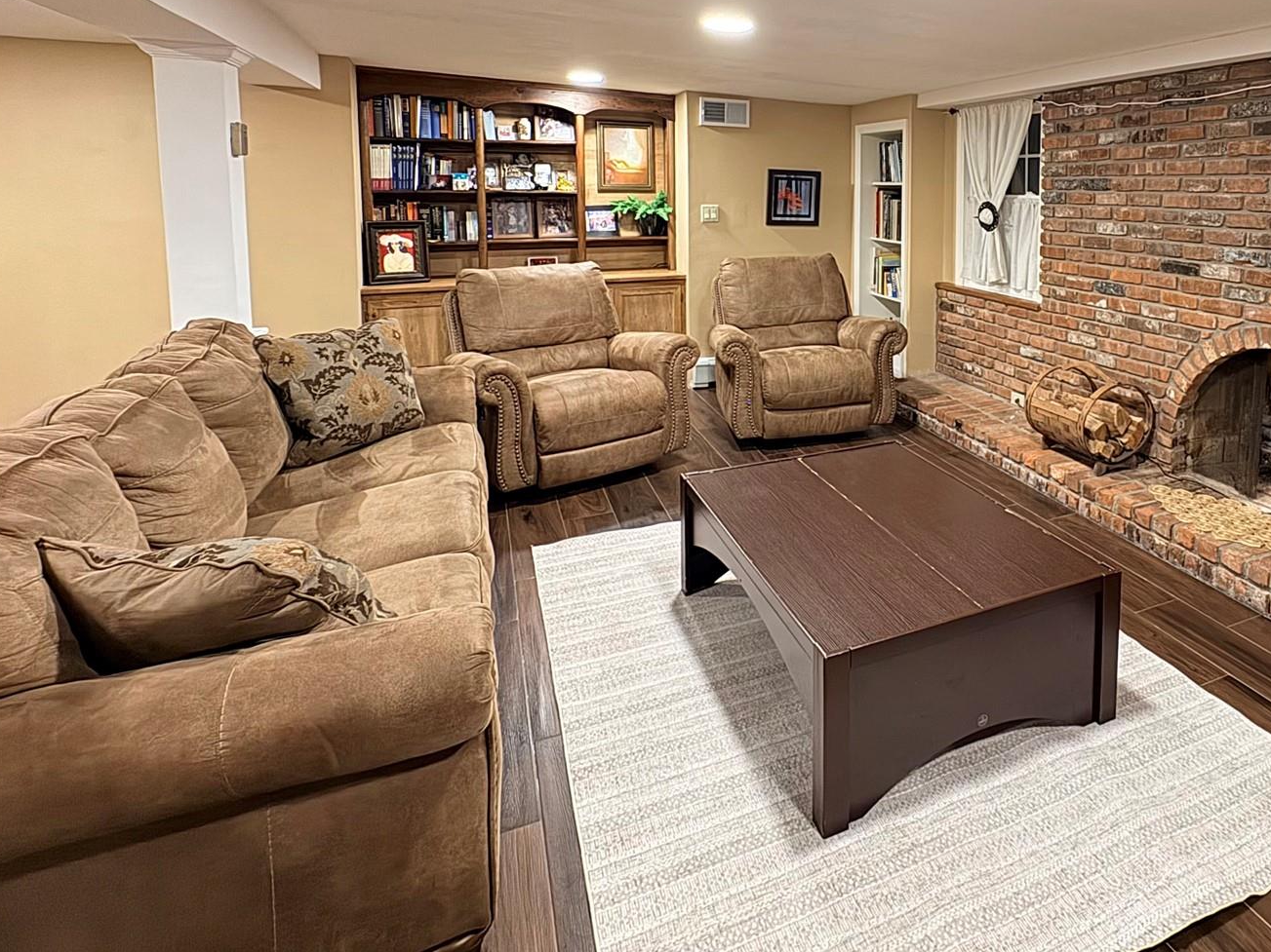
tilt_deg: -4.0
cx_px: 892
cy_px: 251
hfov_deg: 73.0
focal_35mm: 22
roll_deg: +0.2
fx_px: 808
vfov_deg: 58.3
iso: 640
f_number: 2.2
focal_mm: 2.22
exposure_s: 1/60
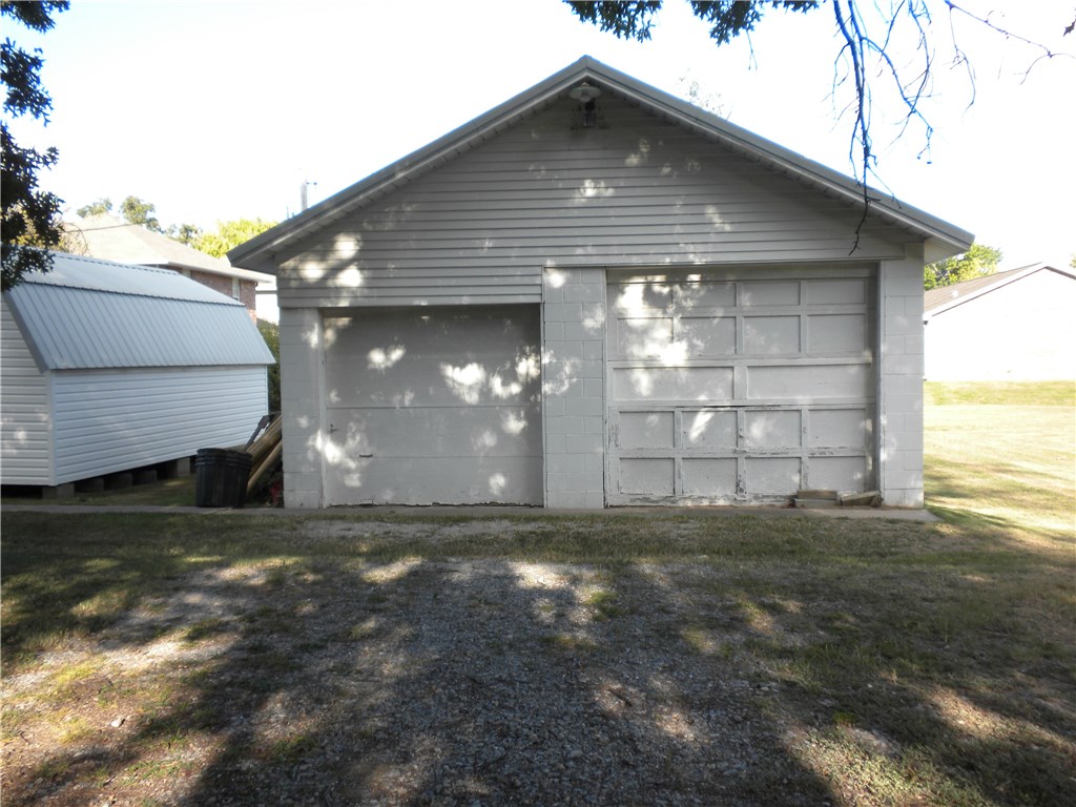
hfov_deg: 50.1
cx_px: 538
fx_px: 1150
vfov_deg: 38.7
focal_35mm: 37
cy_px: 404
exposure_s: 1/170
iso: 64
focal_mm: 6.6
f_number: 3.5
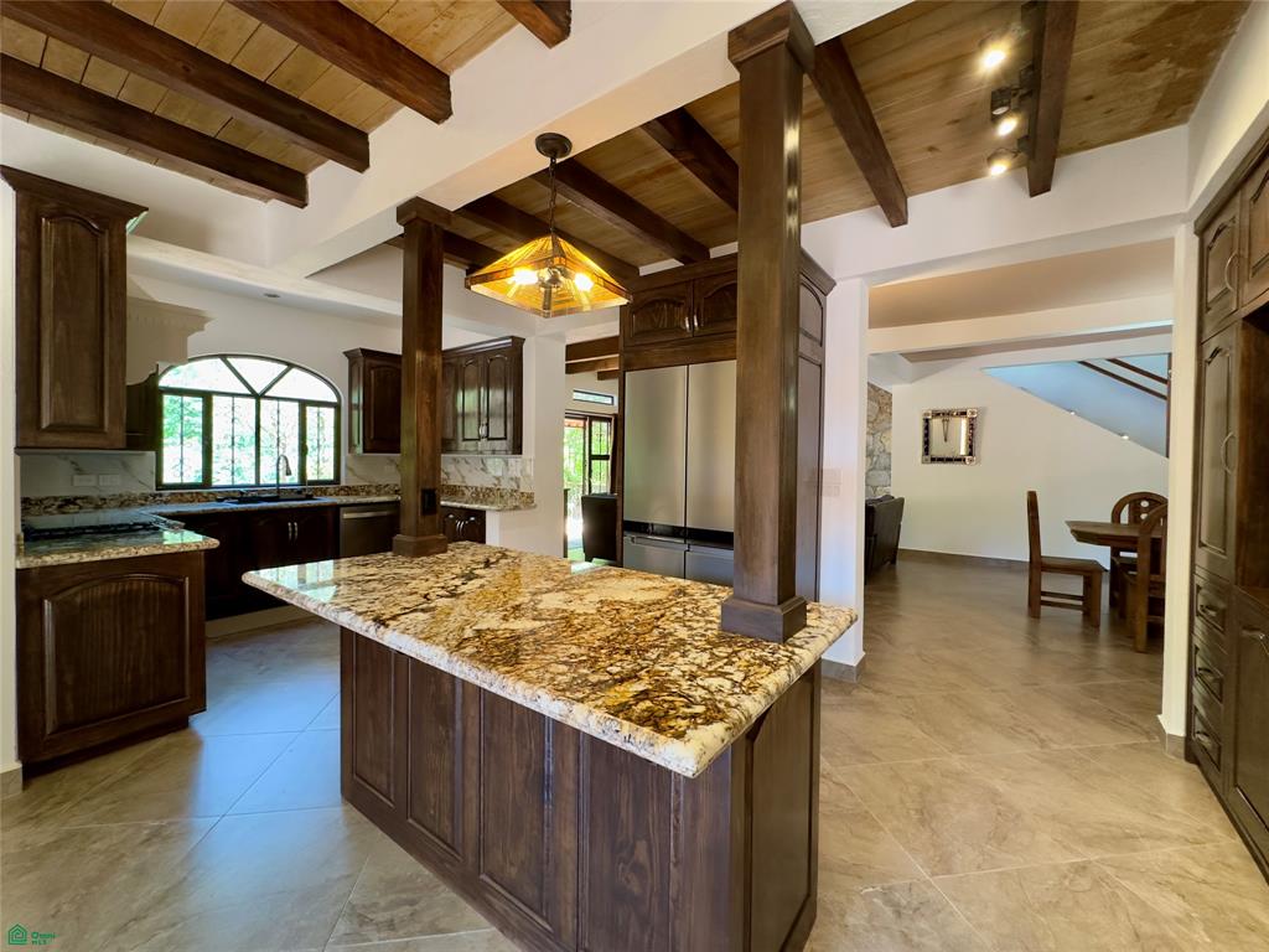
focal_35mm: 14
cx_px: 634
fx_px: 513
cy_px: 476
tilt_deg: -1.1
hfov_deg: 102.1
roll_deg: -0.7
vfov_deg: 85.7
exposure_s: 1/60
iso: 200
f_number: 2.2
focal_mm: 2.22
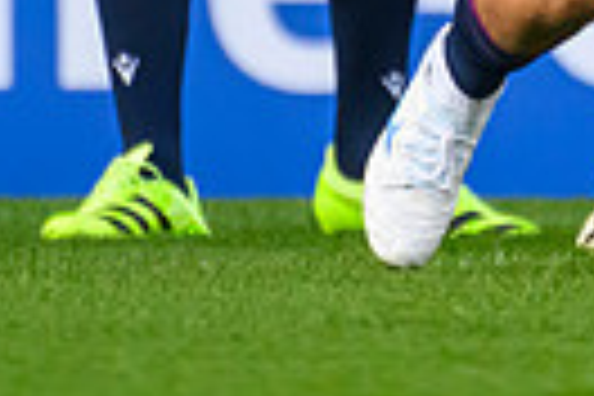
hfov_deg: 0.5
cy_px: -628
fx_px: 68123
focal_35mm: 4129
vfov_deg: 0.3
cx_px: 742
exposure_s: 1/1600
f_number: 5.6
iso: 3200
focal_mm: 784
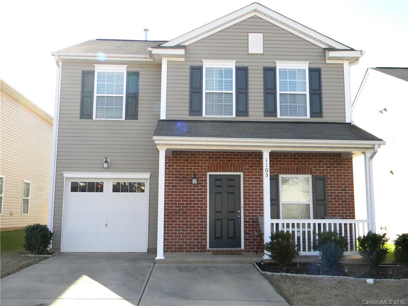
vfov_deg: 39.7
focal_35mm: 36
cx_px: 204
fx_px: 424
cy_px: 153
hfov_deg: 51.4
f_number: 3.7
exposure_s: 1/230
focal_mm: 6.4
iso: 112
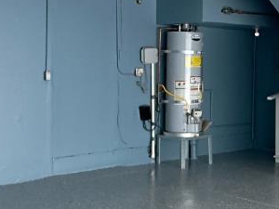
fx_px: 564
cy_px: 68
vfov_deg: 20.9
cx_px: 272
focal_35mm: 70
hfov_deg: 26.5
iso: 80
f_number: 2.2
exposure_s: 1/99
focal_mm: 2.22
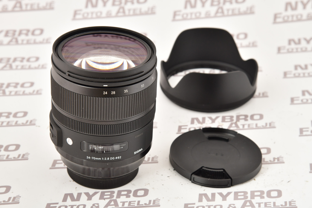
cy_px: 104
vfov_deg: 11.4
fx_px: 1040
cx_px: 156
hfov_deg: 17.1
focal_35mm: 120
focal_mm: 120
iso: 1000
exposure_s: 1/160
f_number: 11
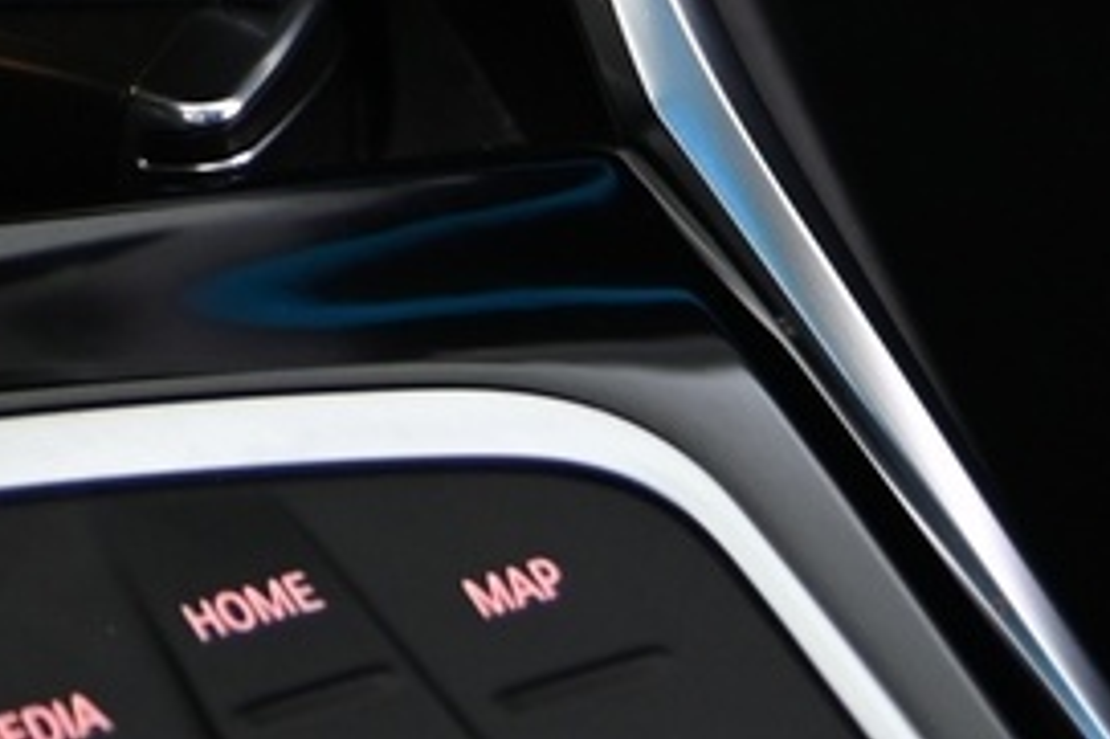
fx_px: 4961
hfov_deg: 11.5
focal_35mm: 161
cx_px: -1073
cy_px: -1462
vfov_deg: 7.5
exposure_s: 1/10
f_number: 4
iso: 1000
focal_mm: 27
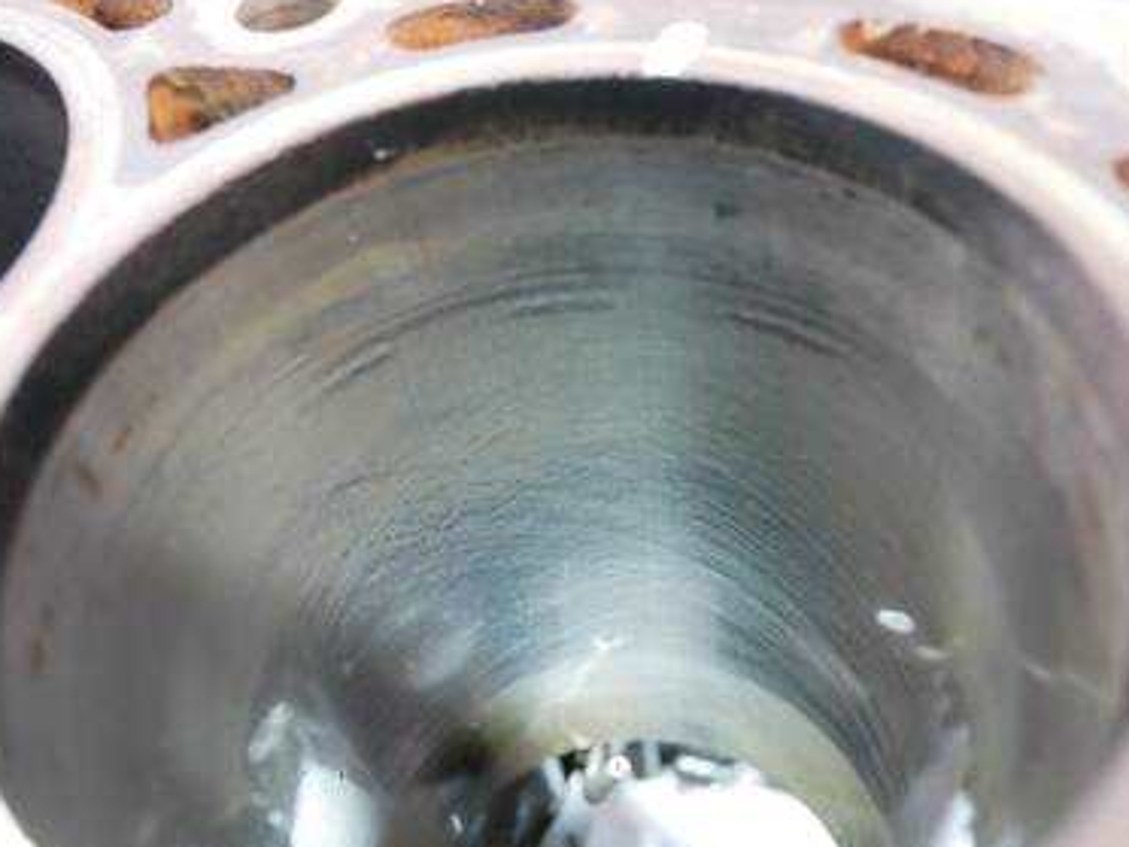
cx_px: 564
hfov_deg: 58.4
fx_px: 1011
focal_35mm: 31
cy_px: 492
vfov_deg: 45.3
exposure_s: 1/40
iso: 3200
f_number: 3.5
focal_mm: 12
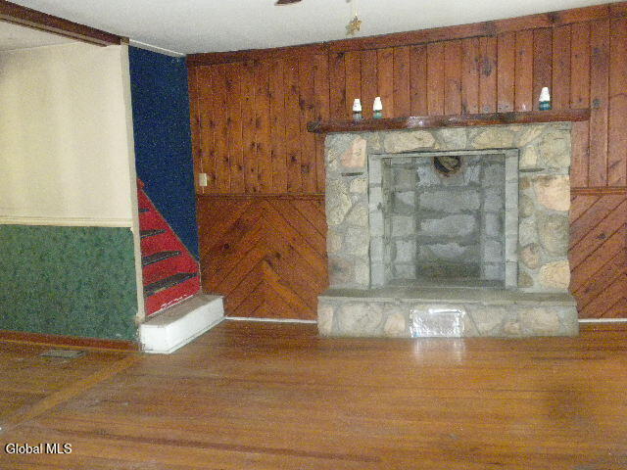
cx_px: 314
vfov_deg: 38.7
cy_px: 235
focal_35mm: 37
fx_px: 670
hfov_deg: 50.1
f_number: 3.5
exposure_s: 1/30
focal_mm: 6.6
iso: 748
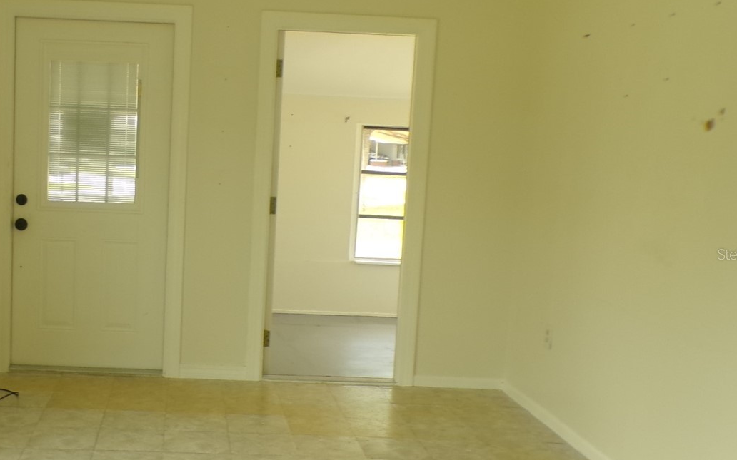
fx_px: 924
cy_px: 254
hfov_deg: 42.5
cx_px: 214
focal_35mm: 46
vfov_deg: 28.0
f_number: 3.1
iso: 100
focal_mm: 5
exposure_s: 1/56
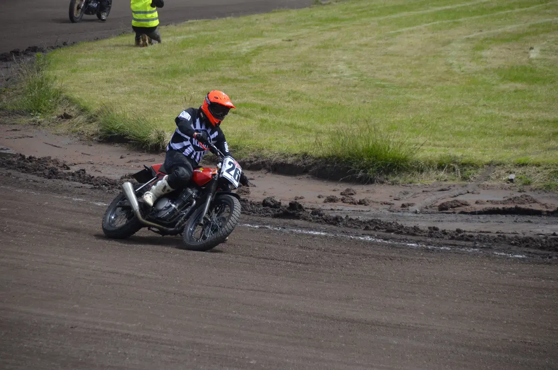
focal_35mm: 232
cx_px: 279
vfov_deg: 5.9
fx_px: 3597
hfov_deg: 8.9
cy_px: 185
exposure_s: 1/1500
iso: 400
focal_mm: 155
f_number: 5.6
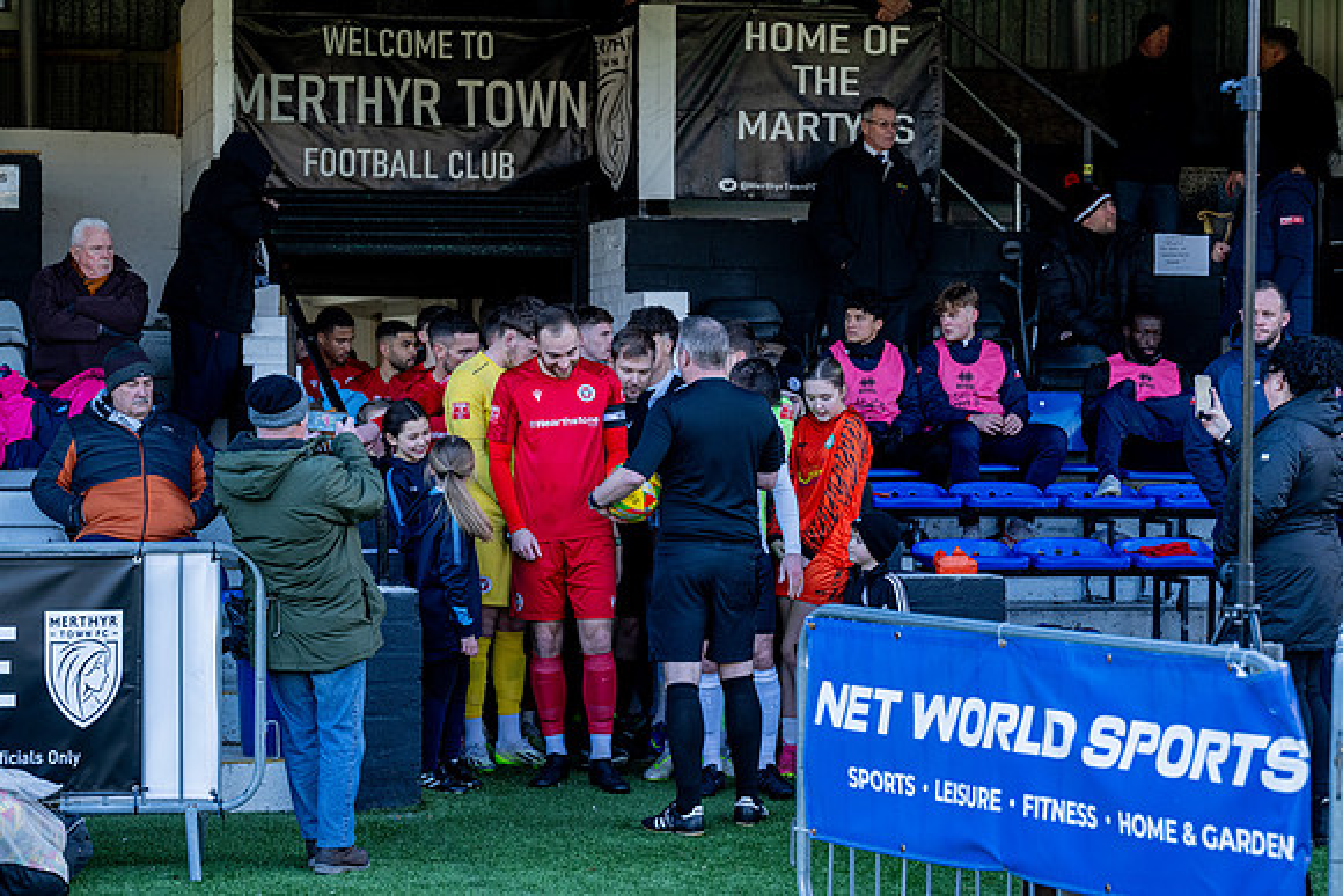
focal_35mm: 105
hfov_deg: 19.5
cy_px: 448
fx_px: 3918
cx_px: 672
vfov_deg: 13.0
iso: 1000
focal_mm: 105
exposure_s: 1/400
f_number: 5
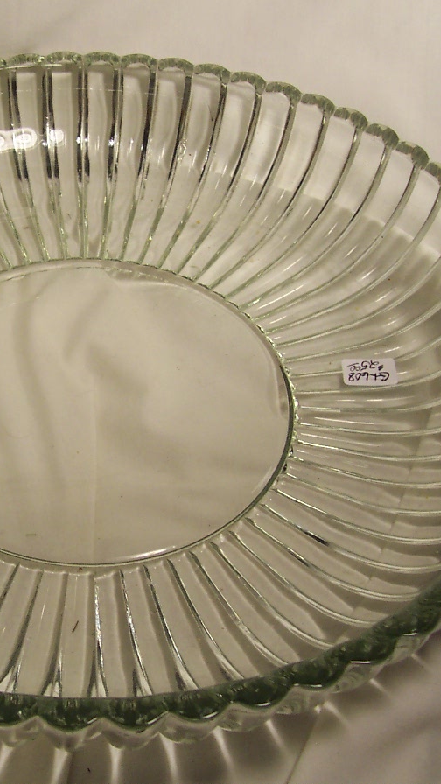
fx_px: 1123
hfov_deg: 21.9
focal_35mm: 54
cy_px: 393
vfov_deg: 38.5
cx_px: 83
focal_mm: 5.6
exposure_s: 1/350
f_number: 2.8
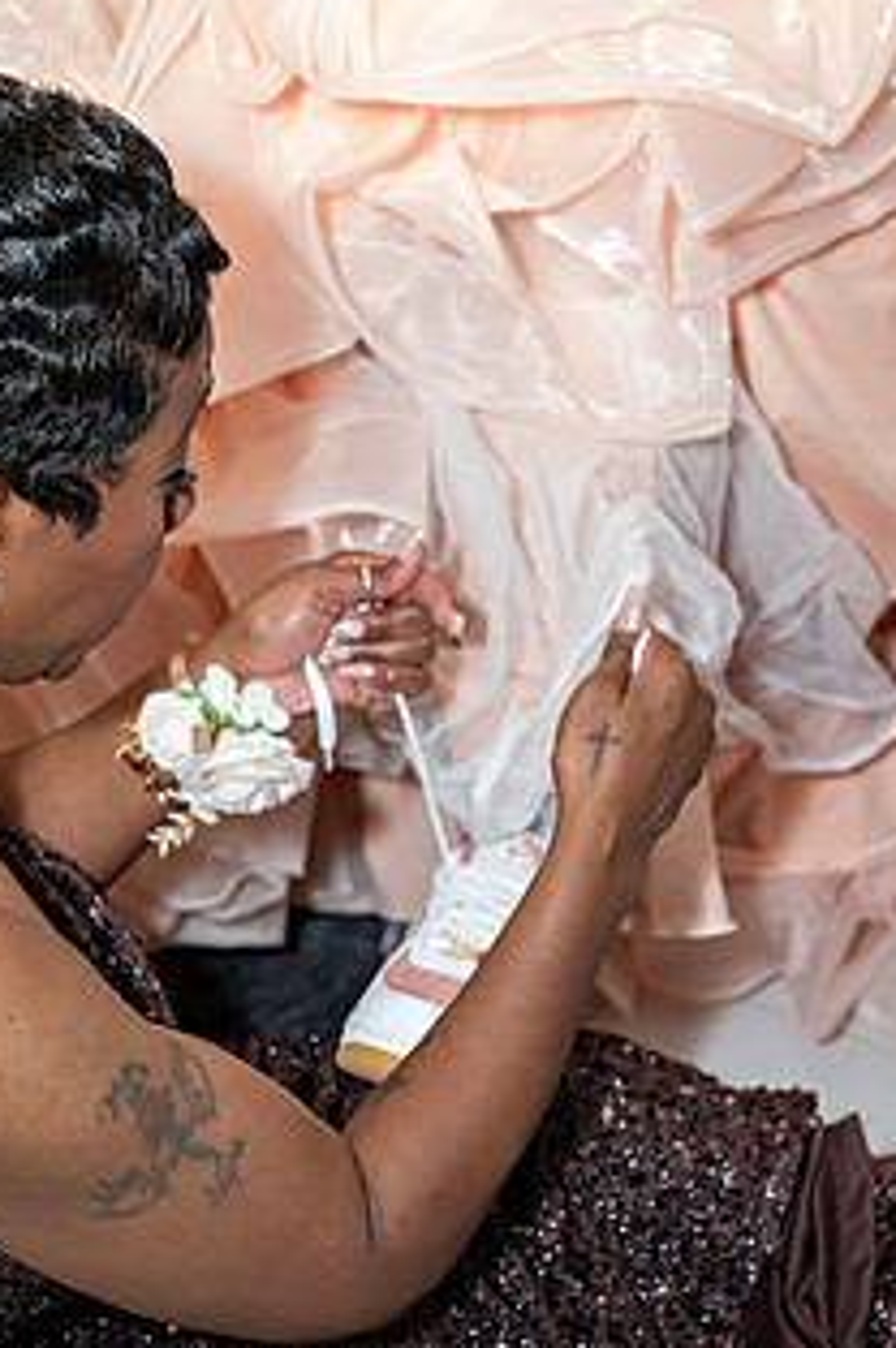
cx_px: 482
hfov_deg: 18.9
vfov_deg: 27.9
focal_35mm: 72
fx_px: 2694
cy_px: 900
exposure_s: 1/160
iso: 640
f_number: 4.5
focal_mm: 50
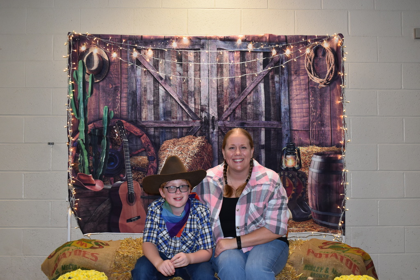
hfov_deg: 42.3
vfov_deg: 29.0
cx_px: 210
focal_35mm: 46
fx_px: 543
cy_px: 140
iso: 1000
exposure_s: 1/125
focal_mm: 31
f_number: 4.2
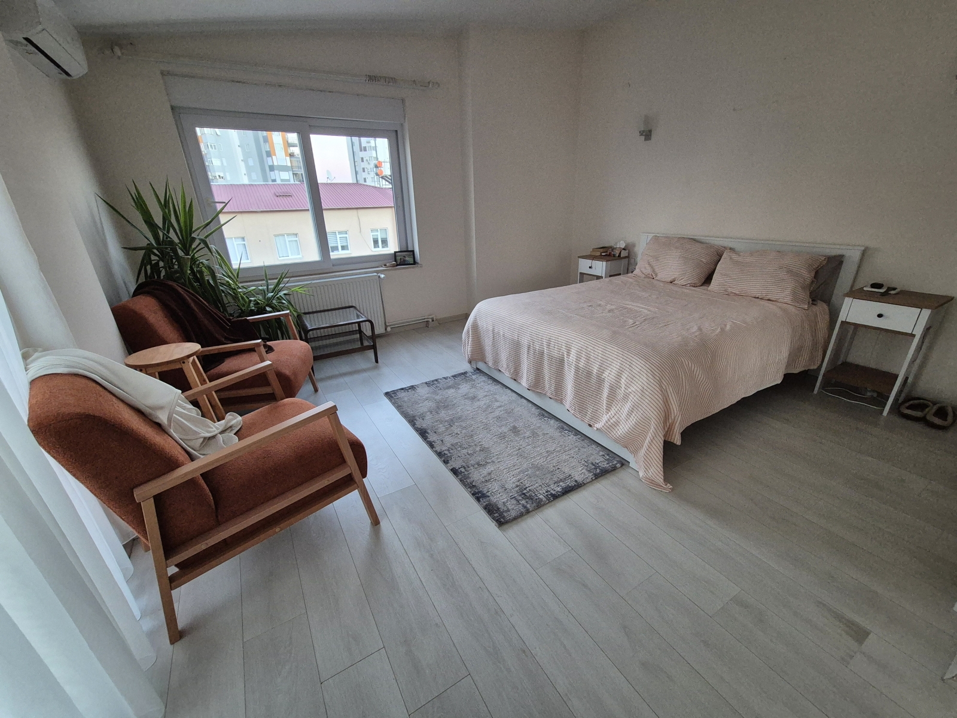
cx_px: 478
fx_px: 359
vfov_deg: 89.9
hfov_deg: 106.2
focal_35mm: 13
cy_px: 359
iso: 800
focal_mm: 2.2
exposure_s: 1/50
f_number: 2.2
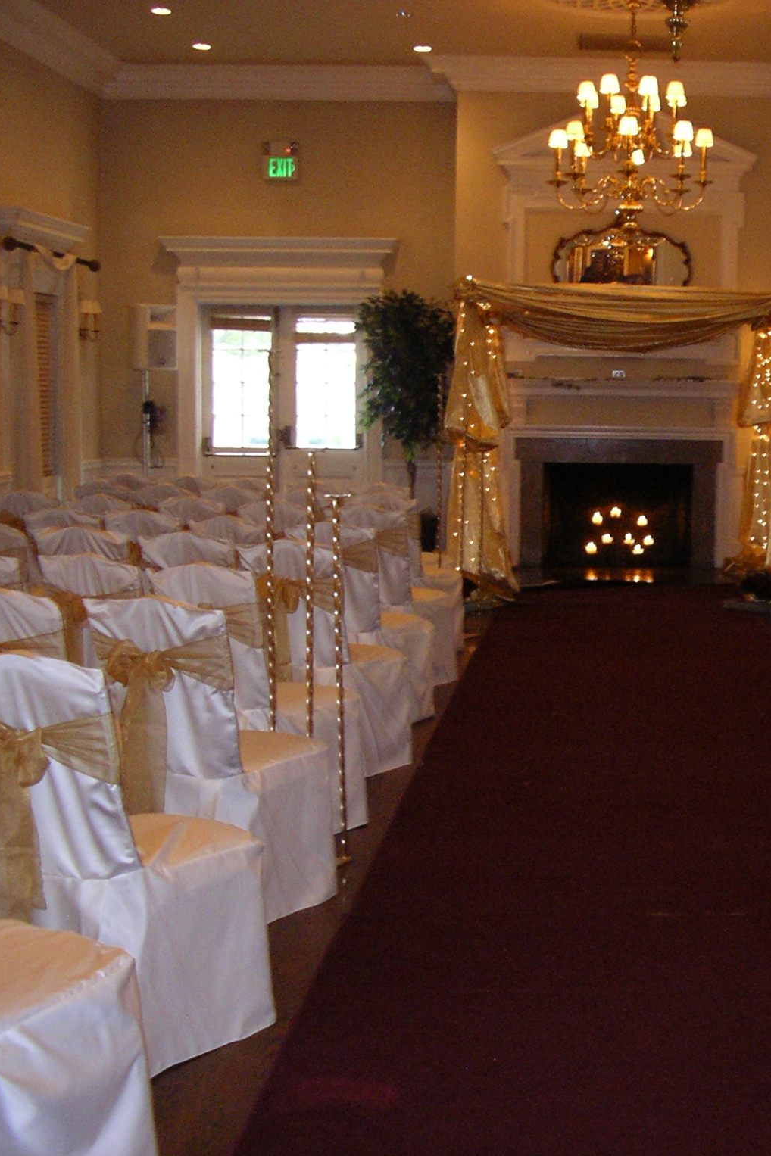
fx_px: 1702
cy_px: 575
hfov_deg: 24.9
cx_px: 675
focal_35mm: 53
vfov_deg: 37.5
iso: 200
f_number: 2.9
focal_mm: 5.8
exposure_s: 1/8
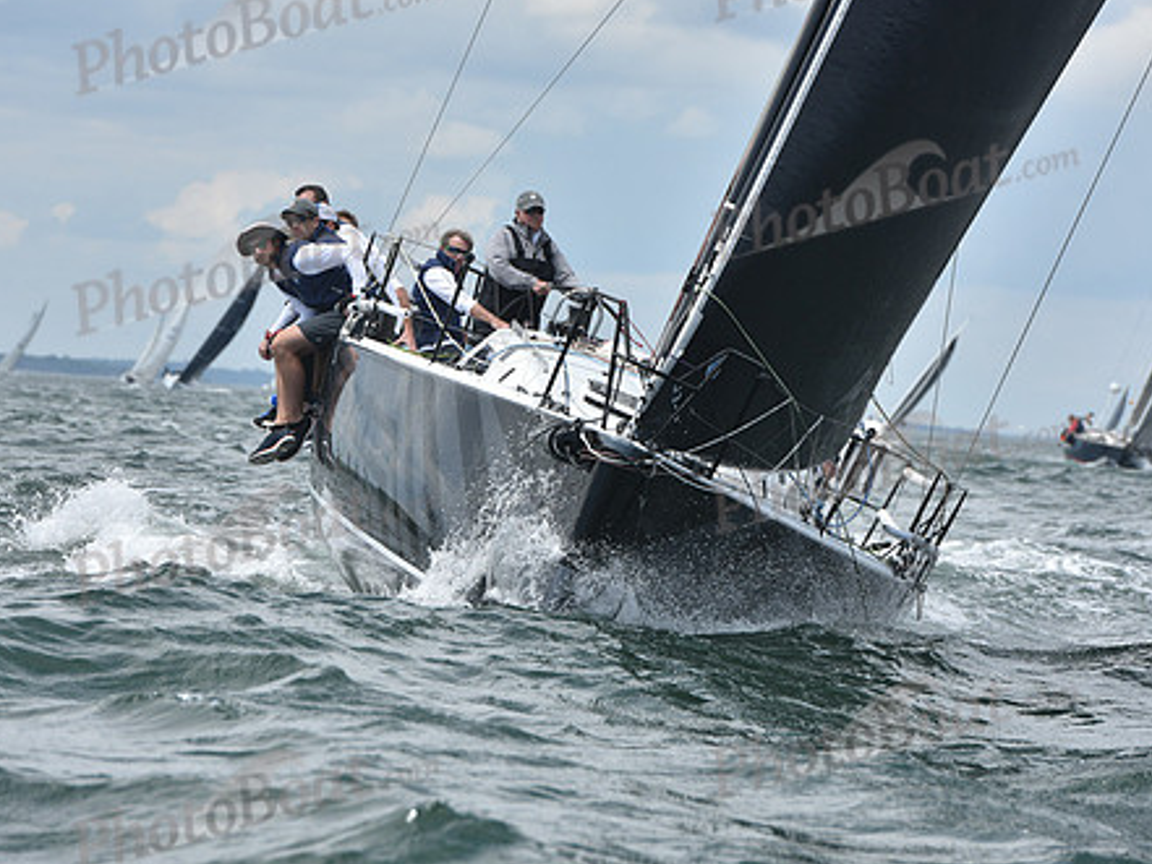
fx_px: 8422
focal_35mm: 253
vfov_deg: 5.9
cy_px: 367
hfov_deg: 7.8
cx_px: 577
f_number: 8
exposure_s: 1/1000
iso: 250
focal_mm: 200
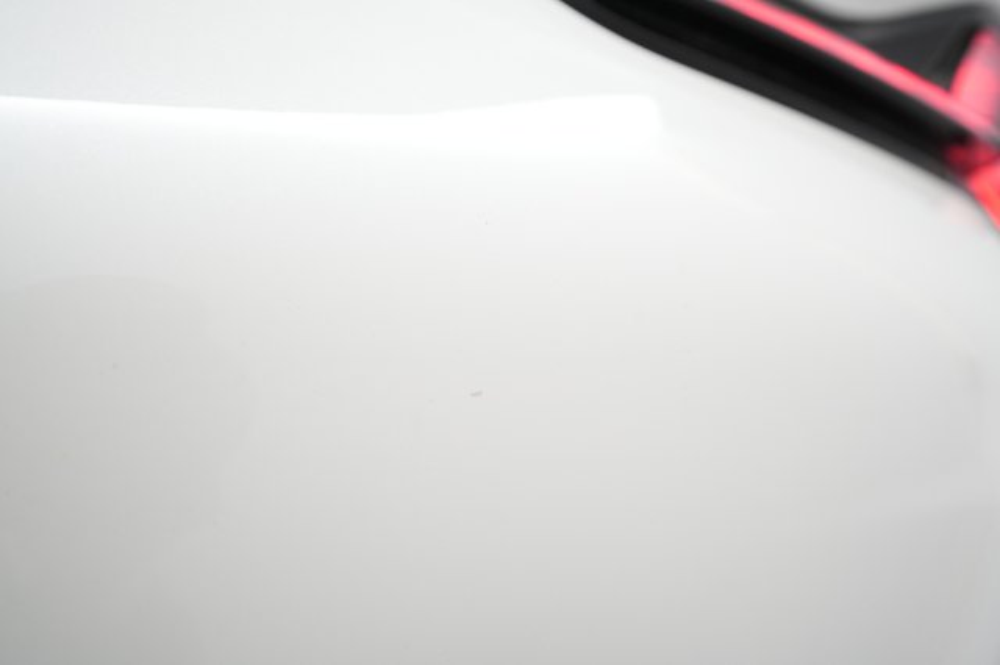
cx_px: 500
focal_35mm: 28
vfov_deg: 46.4
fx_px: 777
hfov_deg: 65.5
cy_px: 332
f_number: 5.6
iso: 2000
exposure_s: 1/80
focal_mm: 28
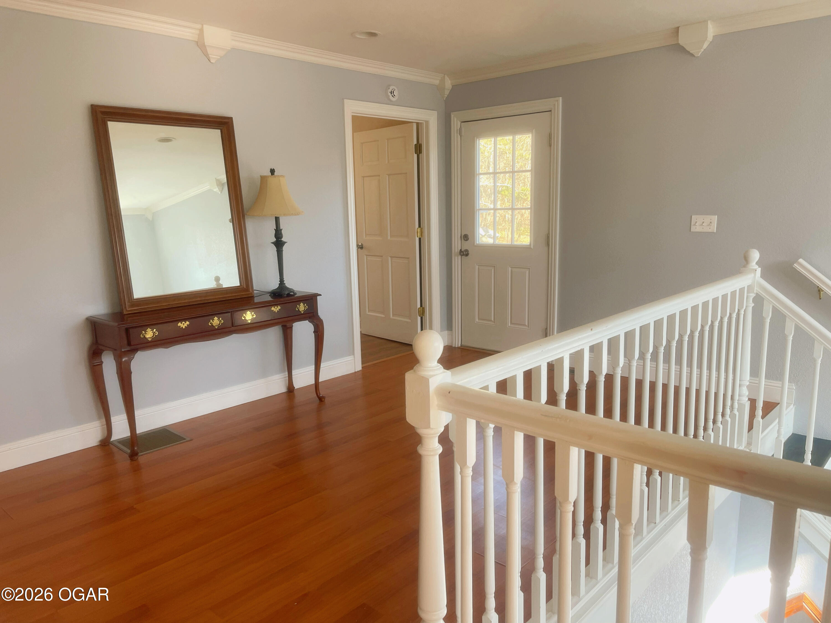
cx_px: 416
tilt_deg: -10.3
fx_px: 600
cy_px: 312
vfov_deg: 54.9
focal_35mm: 25
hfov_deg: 69.4
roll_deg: +1.1
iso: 80
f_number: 1.6
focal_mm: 5.1
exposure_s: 1/121
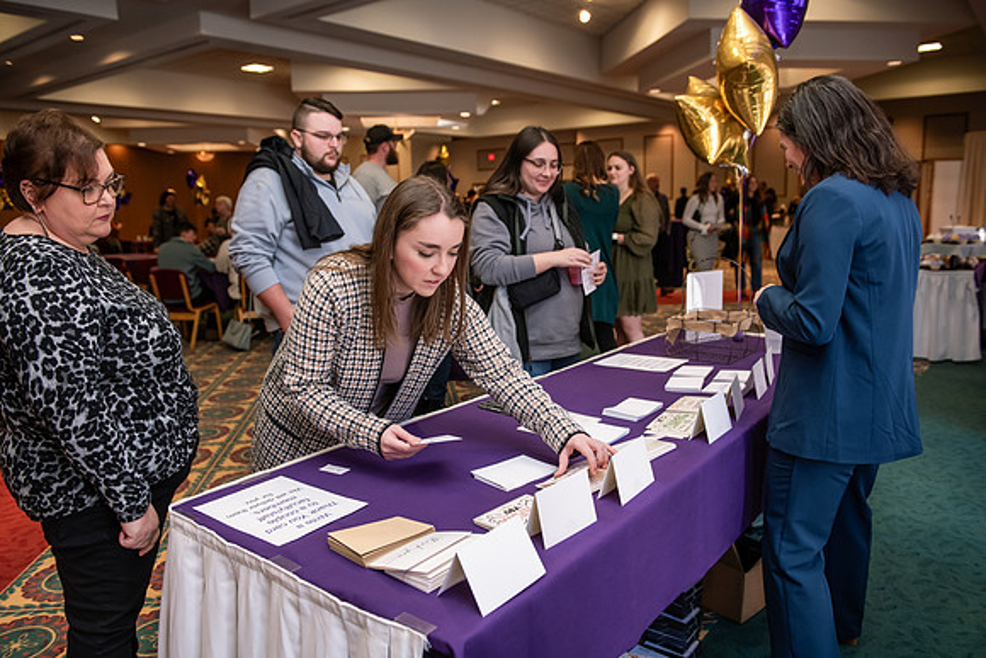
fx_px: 767
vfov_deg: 46.4
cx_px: 493
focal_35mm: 28
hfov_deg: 65.5
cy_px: 329
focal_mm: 28
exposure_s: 1/160
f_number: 3.5
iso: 1250
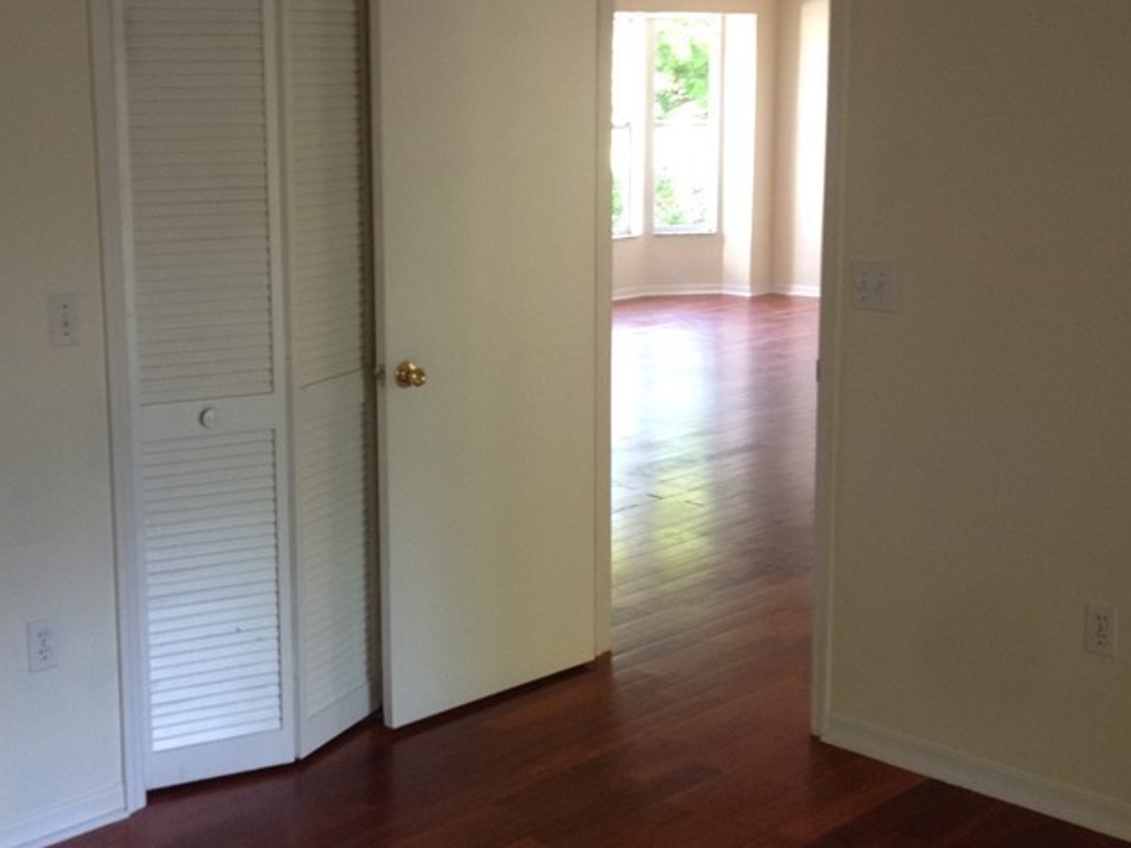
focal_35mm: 57
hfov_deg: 33.7
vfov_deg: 25.6
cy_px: 349
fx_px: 1863
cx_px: 462
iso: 100
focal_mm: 4.28
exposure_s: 1/20
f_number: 2.4
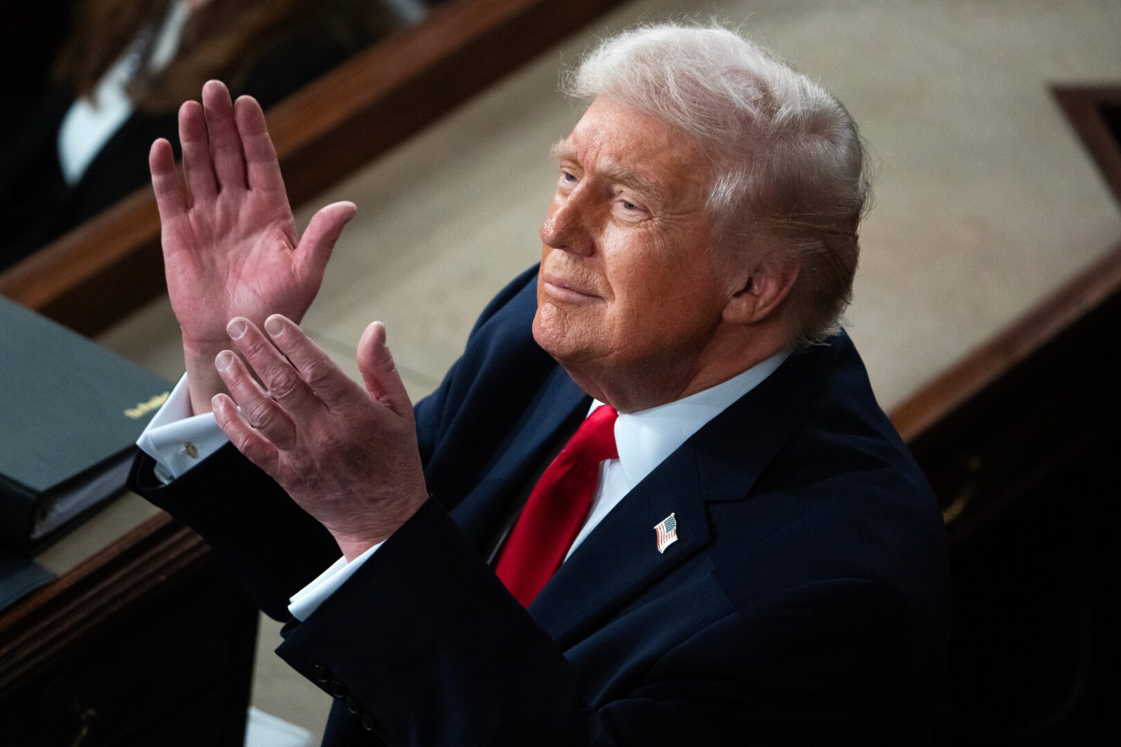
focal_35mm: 335
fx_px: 10431
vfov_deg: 4.1
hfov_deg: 6.2
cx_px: 560
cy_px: 374
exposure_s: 1/640
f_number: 6.3
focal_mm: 335
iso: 5000
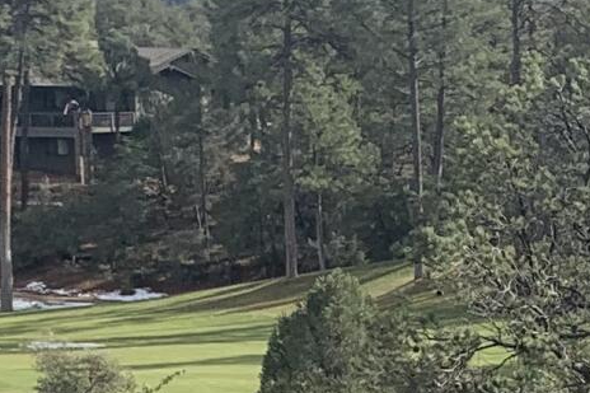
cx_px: 785
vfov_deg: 7.8
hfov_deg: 11.4
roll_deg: +1.1
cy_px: 425
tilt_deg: -5.8
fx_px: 2867
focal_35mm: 175
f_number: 1.8
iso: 25
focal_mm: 4.25
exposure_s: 1/2481
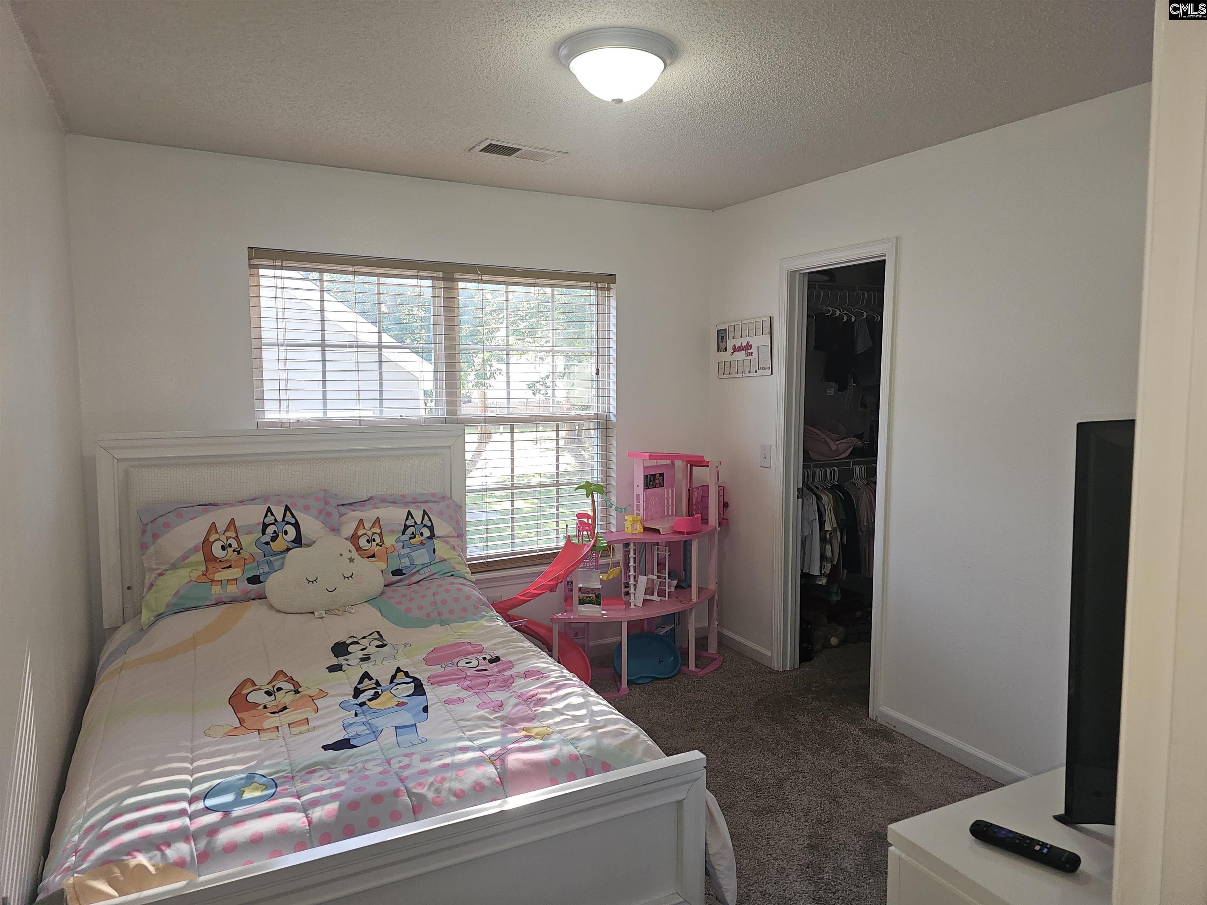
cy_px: 452
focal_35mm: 23
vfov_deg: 58.9
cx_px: 604
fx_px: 802
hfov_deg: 73.9
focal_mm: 6.3
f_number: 1.7
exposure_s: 1/60
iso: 80
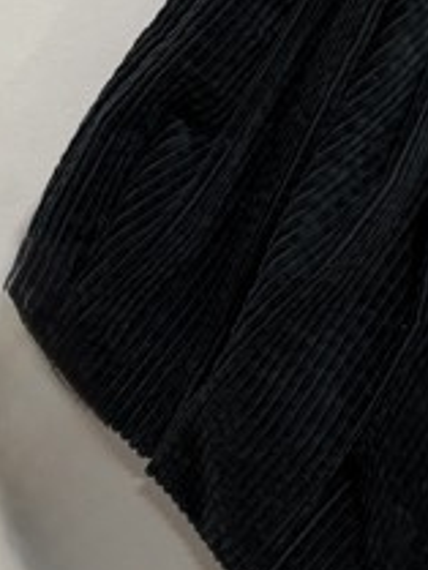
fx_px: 1894
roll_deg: -0.1
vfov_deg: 16.2
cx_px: 774
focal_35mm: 115
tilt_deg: -1.4
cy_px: -166
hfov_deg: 11.9
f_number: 1.78
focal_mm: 6.76
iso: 160
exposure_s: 1/60
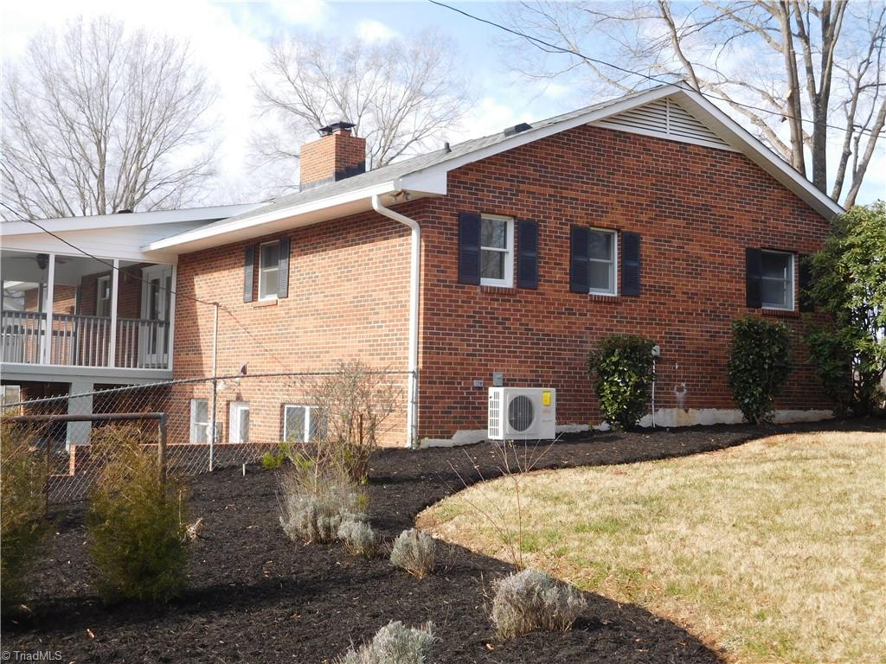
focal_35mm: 45
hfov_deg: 42.1
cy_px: 332
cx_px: 443
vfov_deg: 32.2
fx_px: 1152
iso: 125
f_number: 4
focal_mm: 8
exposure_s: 1/500
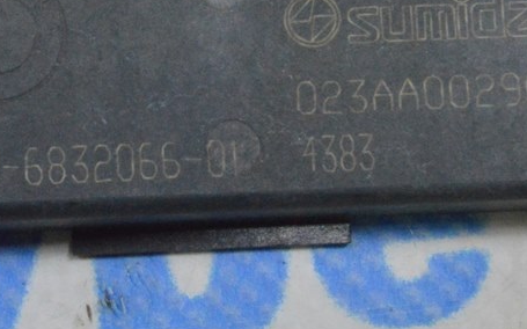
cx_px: 189
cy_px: 26
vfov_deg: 7.9
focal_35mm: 165
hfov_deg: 12.7
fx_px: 2369
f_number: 20
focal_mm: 48
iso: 6400
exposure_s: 1/20
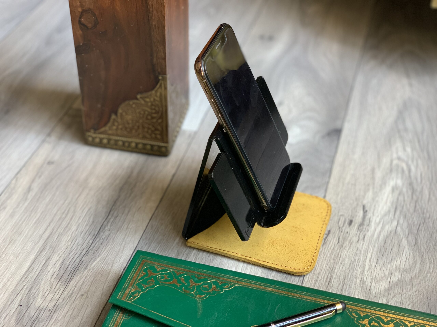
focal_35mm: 52
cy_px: 164
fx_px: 656
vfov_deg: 28.0
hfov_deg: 36.8
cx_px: 218
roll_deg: -1.2
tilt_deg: -40.5
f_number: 2.4
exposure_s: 1/91
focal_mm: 6
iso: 125
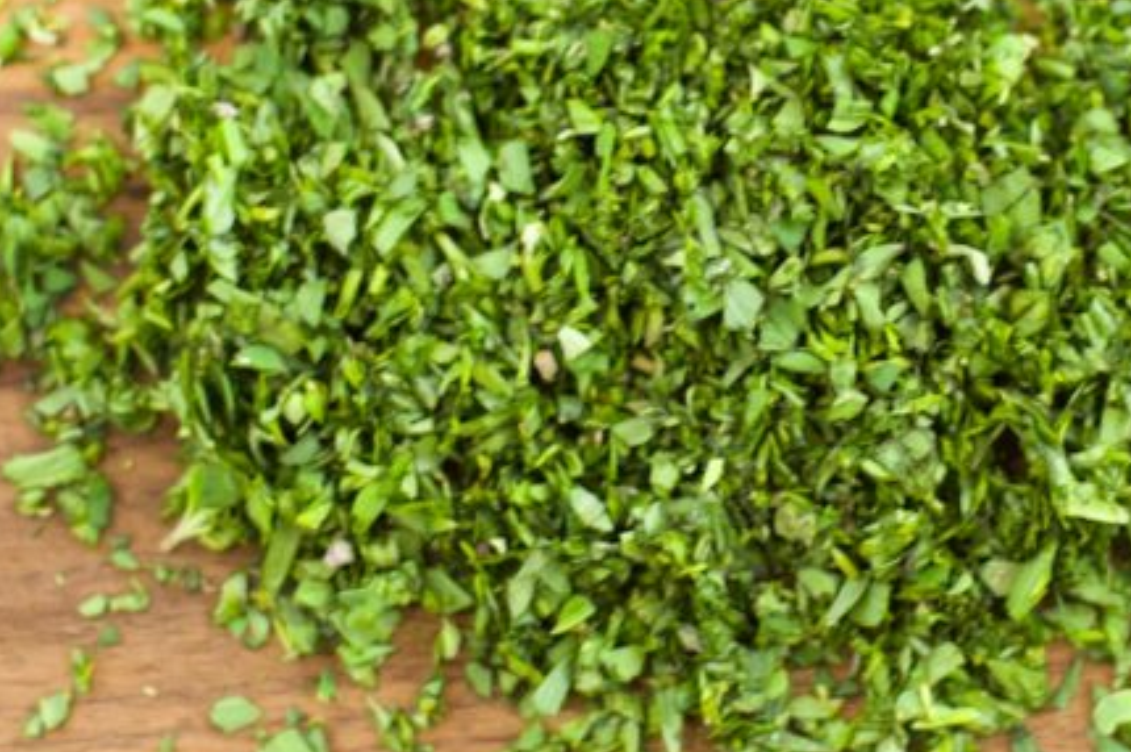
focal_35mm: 119
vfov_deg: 11.5
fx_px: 3736
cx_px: 939
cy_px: 162
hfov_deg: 17.1
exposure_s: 1/60
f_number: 2.5
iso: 1250
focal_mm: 50
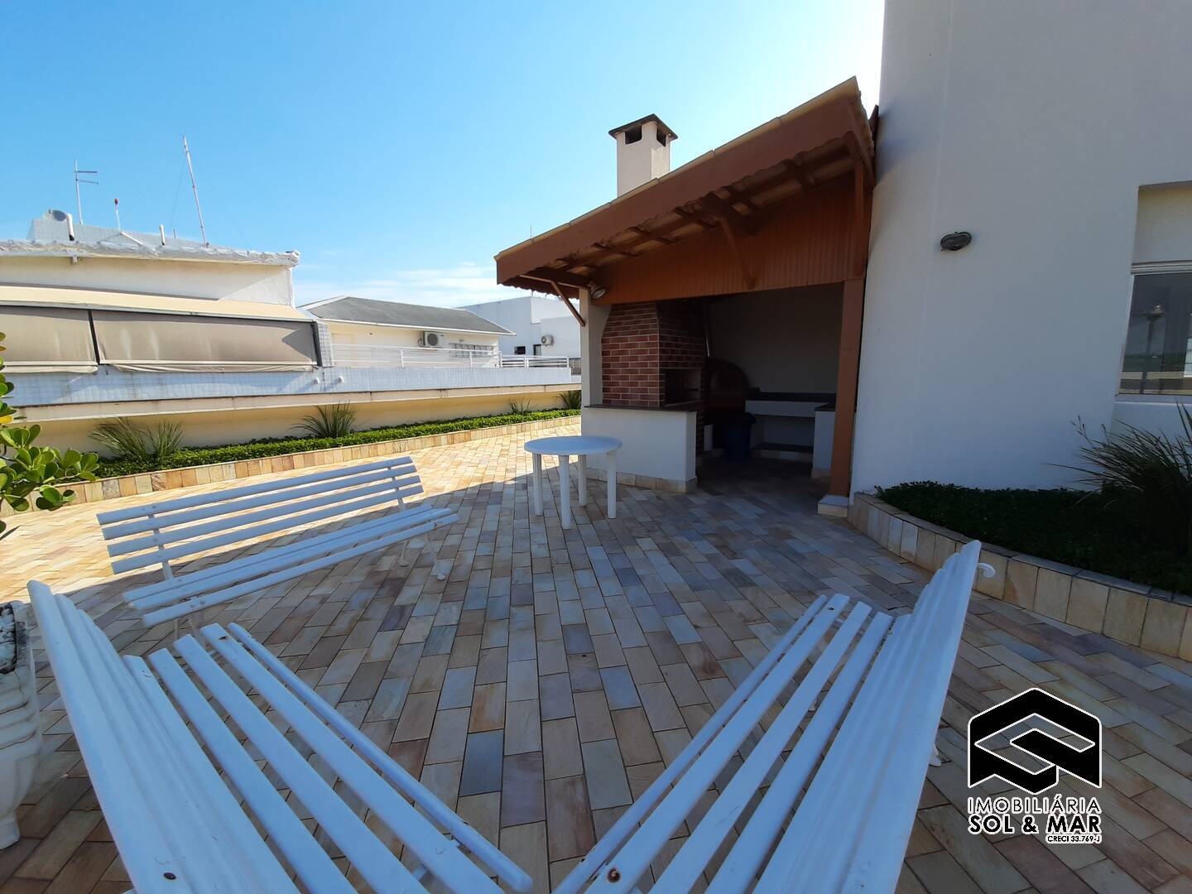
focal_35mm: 13
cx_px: 596
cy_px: 447
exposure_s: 1/933
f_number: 2.2
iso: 40
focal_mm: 1.42
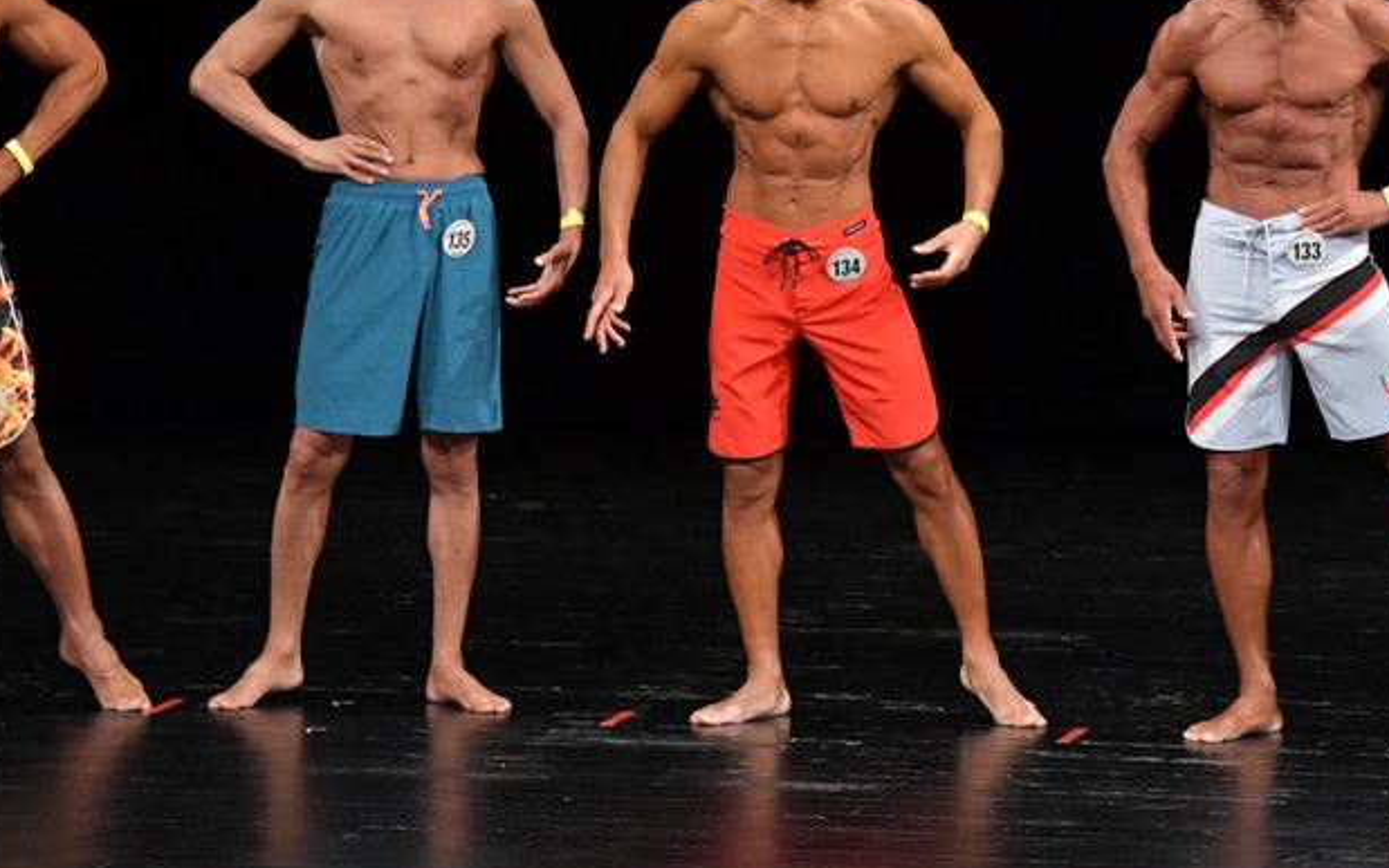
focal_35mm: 325
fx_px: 12304
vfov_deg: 4.0
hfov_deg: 6.5
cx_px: 854
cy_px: 332
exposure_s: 1/400
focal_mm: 170
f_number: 5.6
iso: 3200
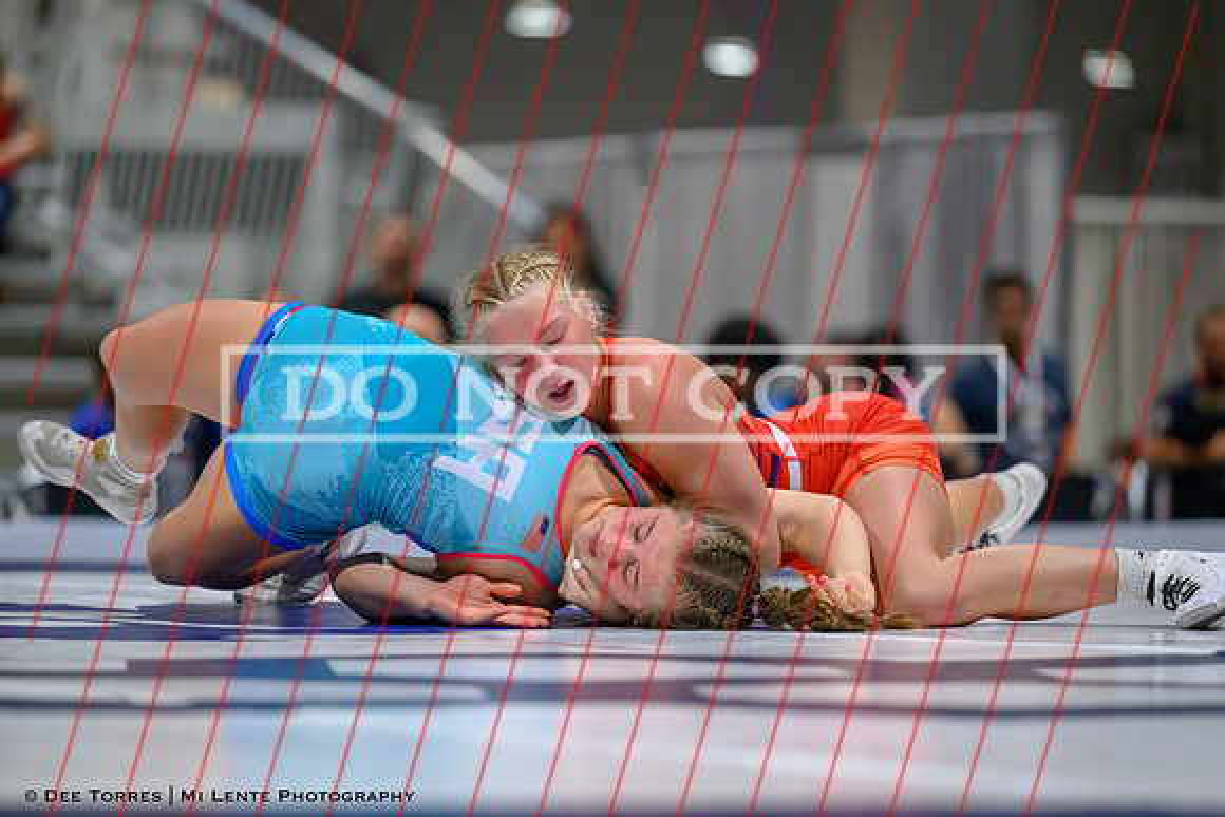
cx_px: 546
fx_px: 6605
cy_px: 466
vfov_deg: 7.1
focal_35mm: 194
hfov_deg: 10.6
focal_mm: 170
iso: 4500
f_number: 2.8
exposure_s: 1/640
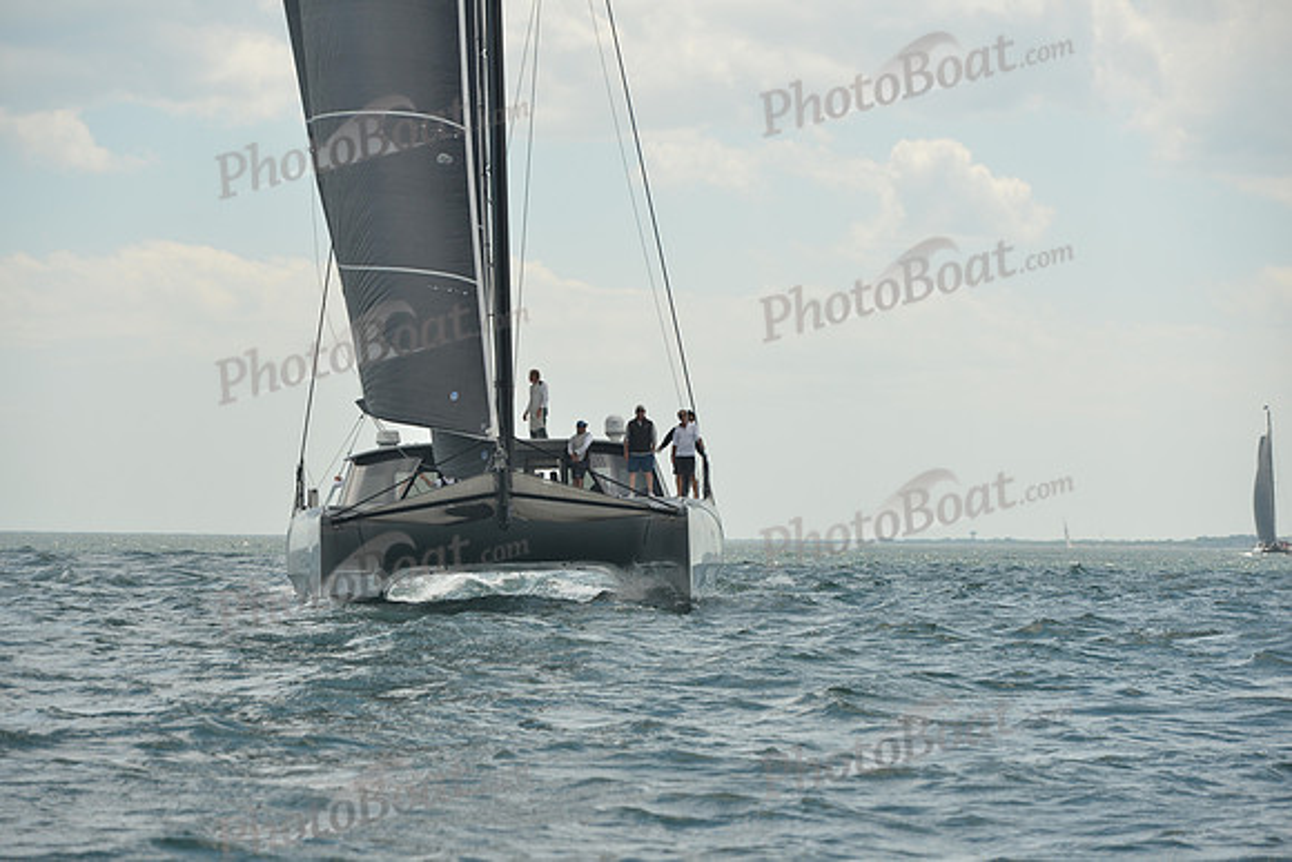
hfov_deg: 14.2
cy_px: 431
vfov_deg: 9.5
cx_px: 646
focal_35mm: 145
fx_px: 5205
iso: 400
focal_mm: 145
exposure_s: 1/800
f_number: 6.3
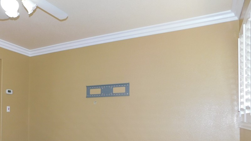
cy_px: 115
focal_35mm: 32
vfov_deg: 35.4
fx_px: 213
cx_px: 100
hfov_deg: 60.5
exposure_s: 1/30
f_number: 3
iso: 200
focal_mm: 4
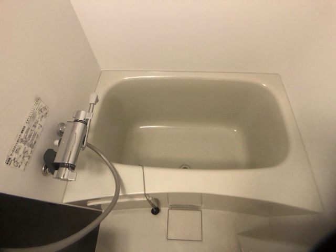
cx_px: 168
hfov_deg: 63.4
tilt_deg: -62.7
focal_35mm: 28
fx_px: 272
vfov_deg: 49.7
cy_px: 126
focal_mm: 3.99
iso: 100
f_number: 1.8
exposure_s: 1/17
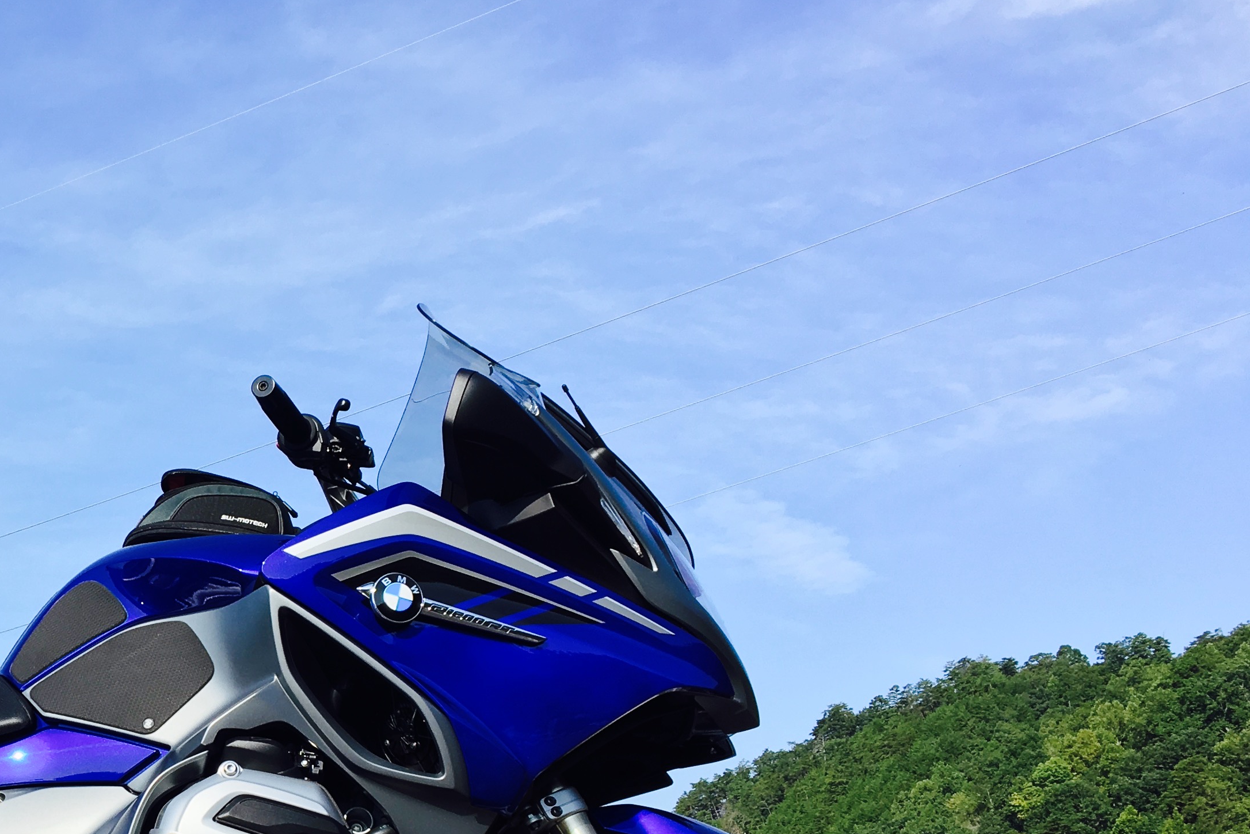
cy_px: 674
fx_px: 1944
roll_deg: +2.1
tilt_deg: +10.8
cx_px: 108
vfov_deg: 23.8
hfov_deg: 33.6
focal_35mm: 56
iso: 25
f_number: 2.2
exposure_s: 1/1083
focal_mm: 4.15
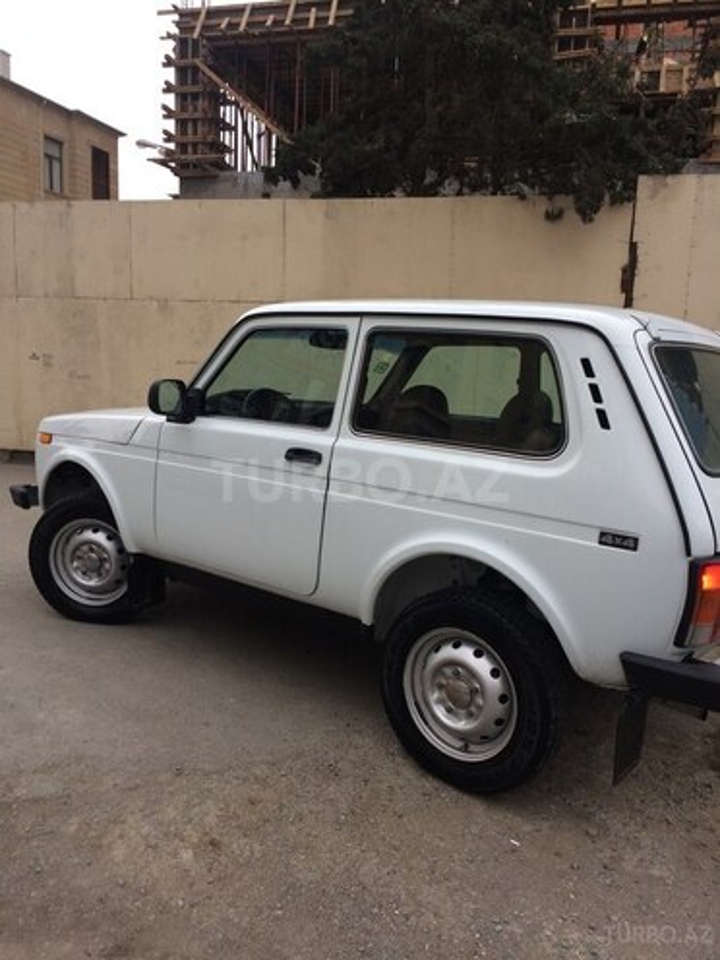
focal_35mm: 29
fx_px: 804
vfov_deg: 61.7
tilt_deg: -8.1
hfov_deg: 48.2
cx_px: 360
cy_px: 480
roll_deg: -1.8
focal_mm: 4.15
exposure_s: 1/50
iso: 40
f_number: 2.2
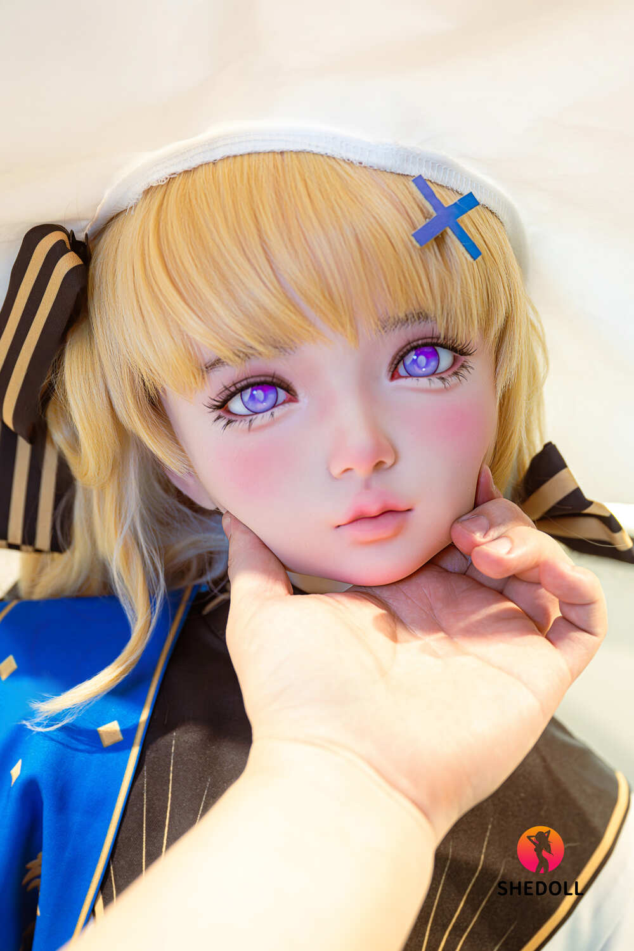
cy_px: 476
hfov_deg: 32.6
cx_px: 317
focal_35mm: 41
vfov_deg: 47.4
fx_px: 1083
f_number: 3.5
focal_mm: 41
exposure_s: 1/160
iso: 800
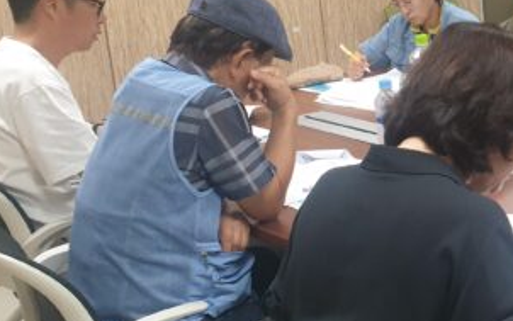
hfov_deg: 26.6
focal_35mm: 70
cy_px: 88
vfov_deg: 18.5
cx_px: 588
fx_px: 979
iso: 200
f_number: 2.4
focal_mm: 4.3
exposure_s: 1/60
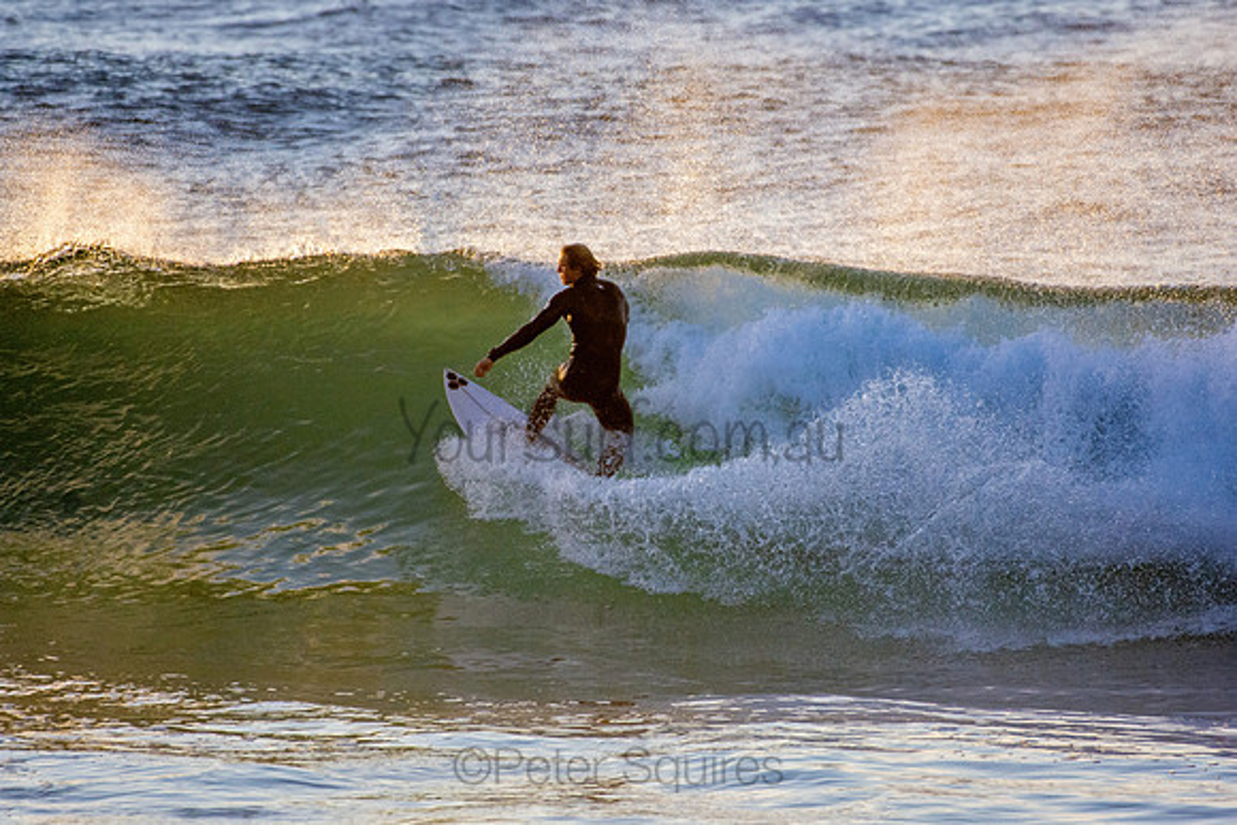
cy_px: 412
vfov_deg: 1.8
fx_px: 25776
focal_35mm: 750
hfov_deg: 2.7
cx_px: 618
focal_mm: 500
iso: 900
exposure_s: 1/2000
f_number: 5.6
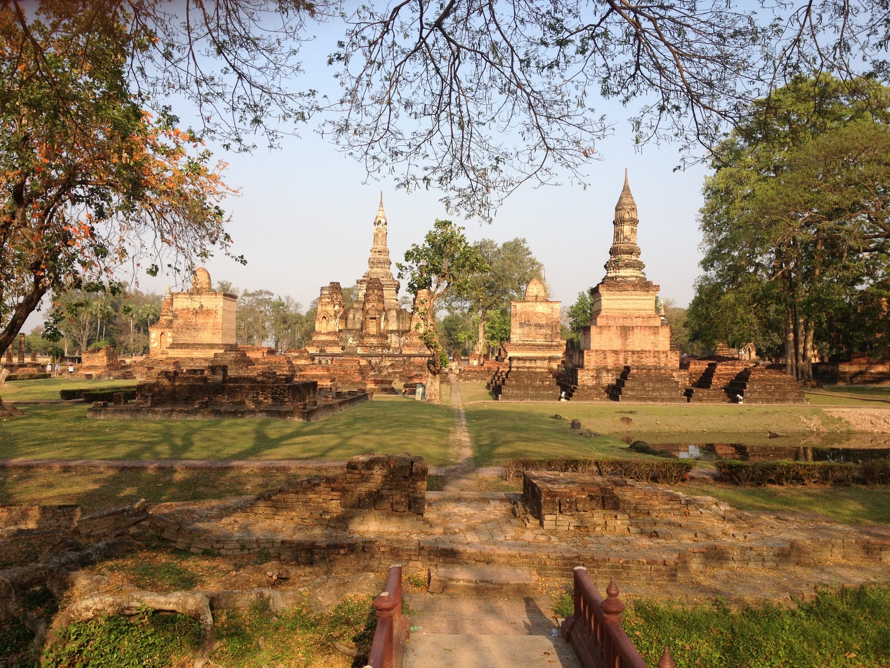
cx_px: 445
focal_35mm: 35
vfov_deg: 40.7
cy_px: 334
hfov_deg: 52.6
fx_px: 900
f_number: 2.4
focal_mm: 4.28
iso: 50
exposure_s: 1/812
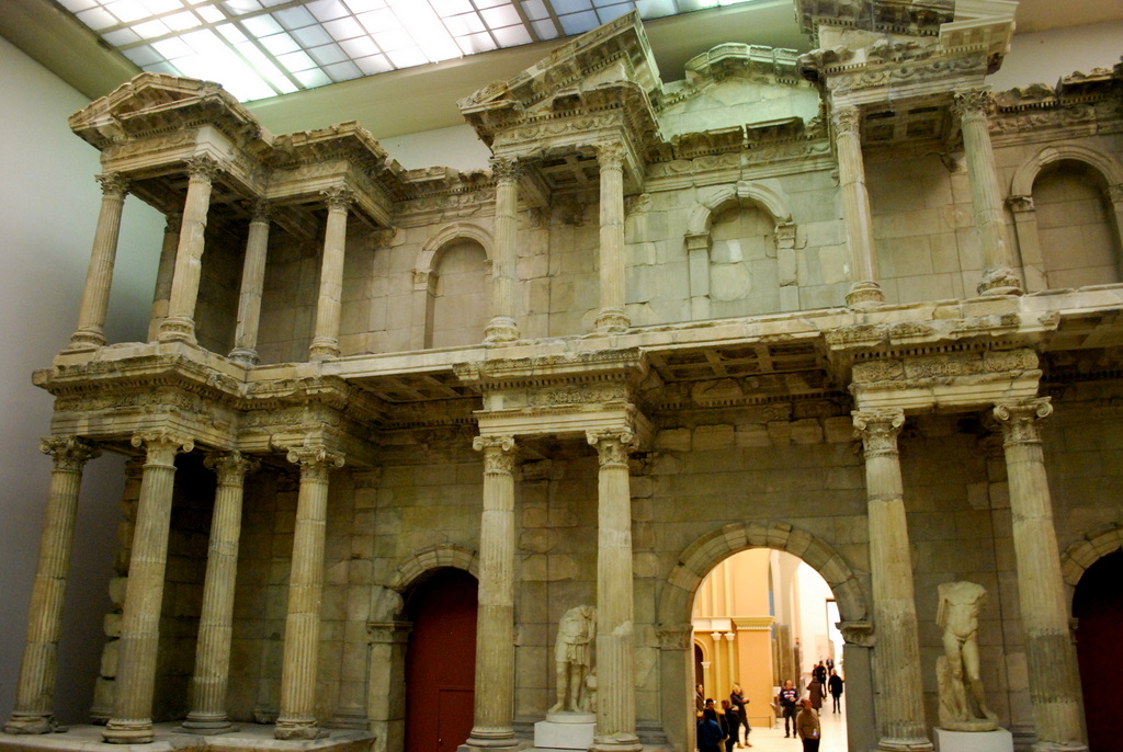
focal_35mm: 27
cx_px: 562
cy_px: 376
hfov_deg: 67.3
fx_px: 843
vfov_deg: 48.1
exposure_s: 1/13
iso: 1600
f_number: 3.5
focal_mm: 18
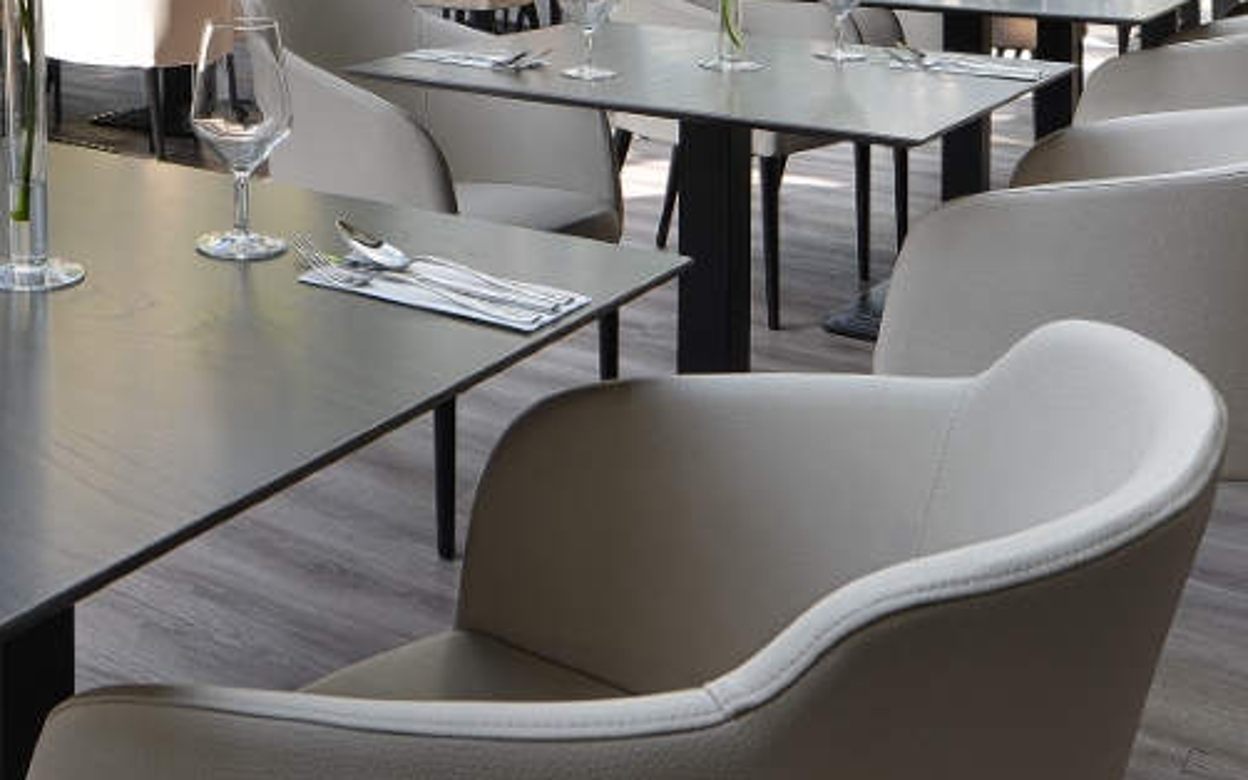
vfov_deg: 25.6
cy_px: -117
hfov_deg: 40.6
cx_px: 157
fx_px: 1565
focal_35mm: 46
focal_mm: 14
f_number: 8
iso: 100
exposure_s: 1/15
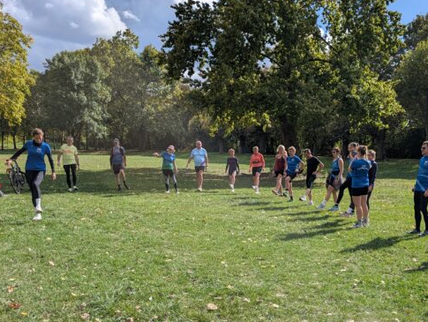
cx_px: 277
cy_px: 232
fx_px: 470
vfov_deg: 37.1
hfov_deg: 48.3
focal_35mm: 38
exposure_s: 1/1221
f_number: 1.68
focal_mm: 6.9
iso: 18
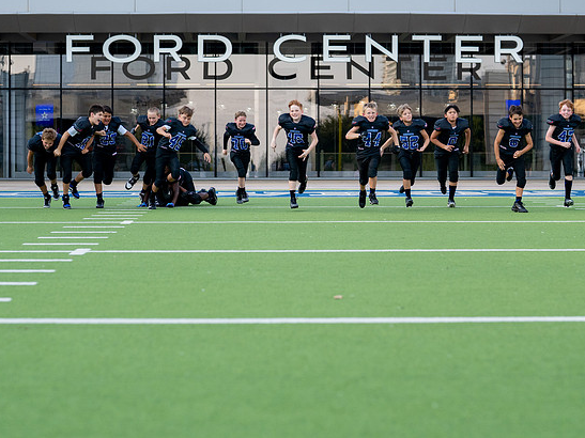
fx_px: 1470
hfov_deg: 22.5
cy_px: 181
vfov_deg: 17.0
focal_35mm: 87
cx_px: 278
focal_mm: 50
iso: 400
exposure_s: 1/2000
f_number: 2
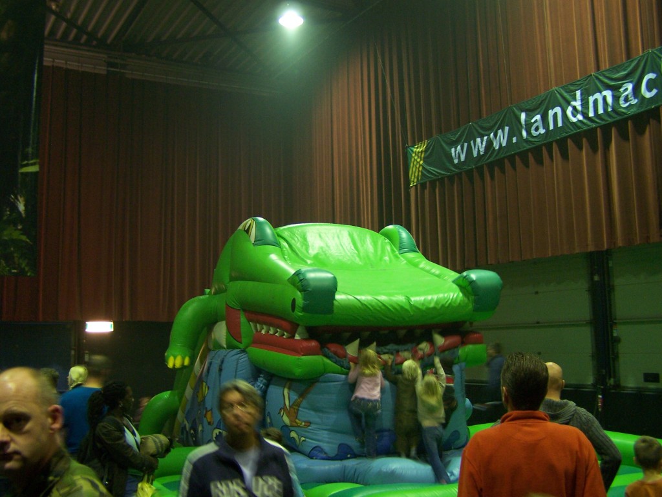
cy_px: 248
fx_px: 727
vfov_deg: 37.7
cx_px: 331
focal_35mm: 38
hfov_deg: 49.0
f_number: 2.8
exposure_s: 1/8
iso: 140
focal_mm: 6.3
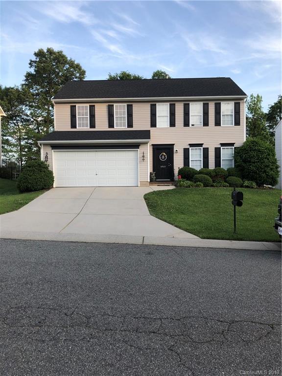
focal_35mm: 28
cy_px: 188
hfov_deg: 49.7
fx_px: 304
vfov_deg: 63.4
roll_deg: -0.1
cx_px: 141
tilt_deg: +1.3
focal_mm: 3.99
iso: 20
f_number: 1.8
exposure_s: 1/403
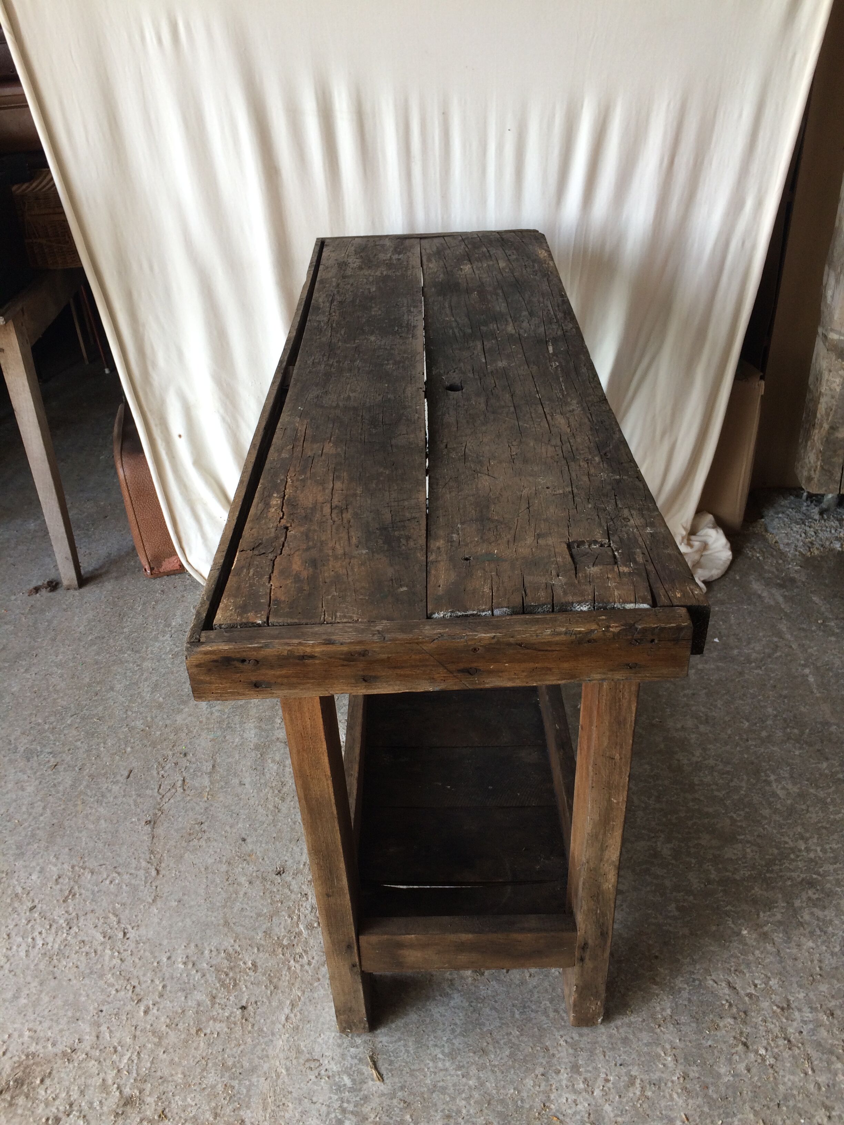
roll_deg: +1.3
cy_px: 562
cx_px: 422
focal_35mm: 29
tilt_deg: -35.0
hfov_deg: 48.2
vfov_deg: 61.7
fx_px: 943
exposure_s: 1/50
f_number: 2.2
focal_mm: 4.15
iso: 40
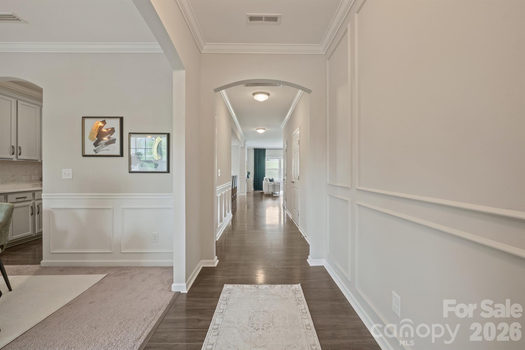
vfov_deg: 77.3
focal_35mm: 15
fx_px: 219
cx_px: 262
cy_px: 175
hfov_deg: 100.4
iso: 400
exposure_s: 1/2
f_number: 8
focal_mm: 10
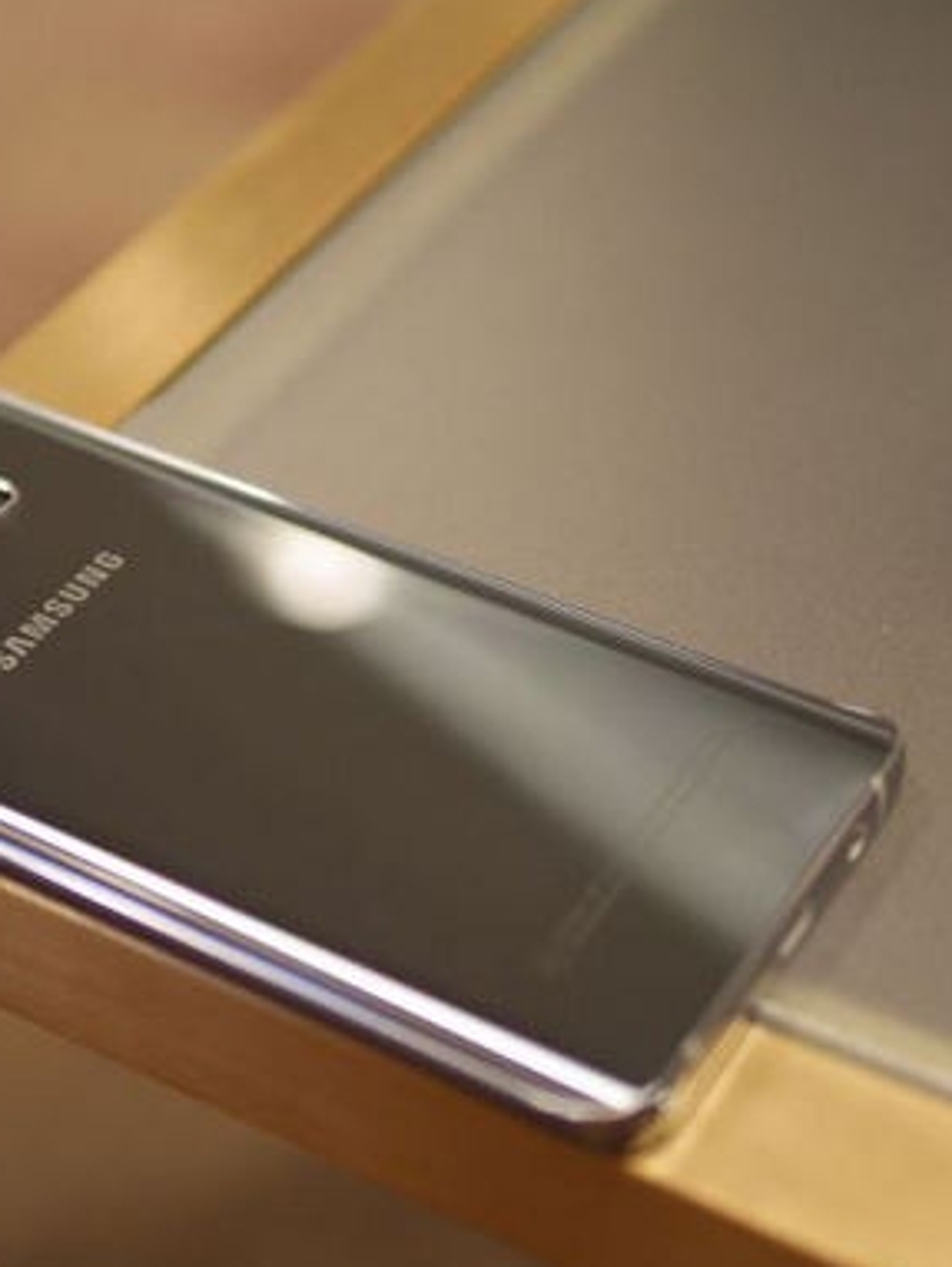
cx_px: 255
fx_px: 2637
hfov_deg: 20.3
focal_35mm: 72
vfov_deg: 27.0
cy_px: 619
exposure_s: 1/50
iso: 400
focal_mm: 25
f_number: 1.6
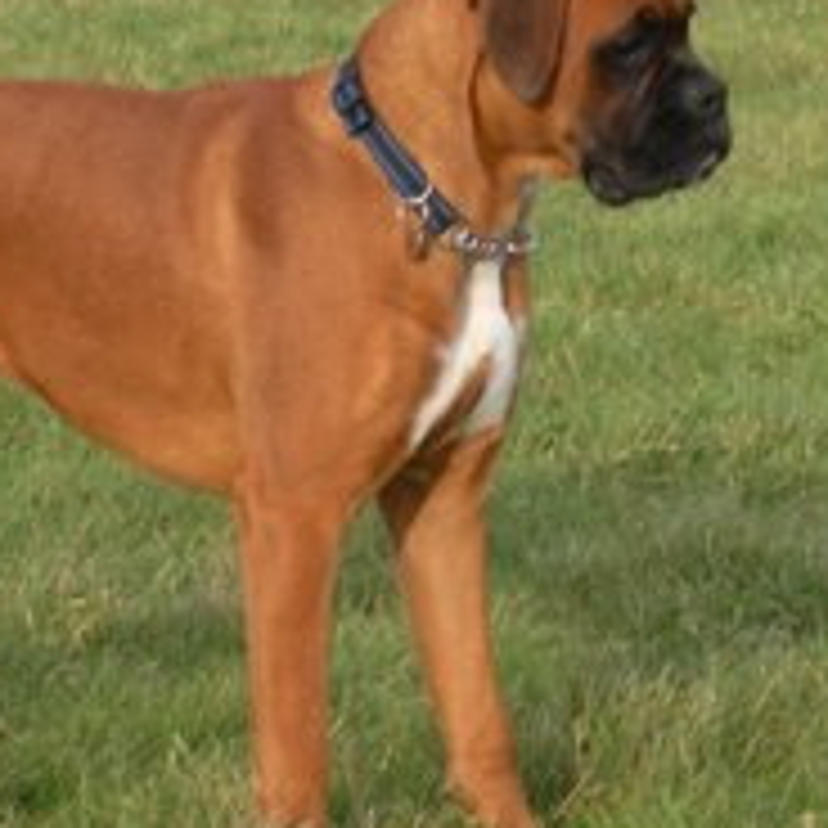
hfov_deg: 6.4
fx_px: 7361
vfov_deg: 6.4
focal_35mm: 272
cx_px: 819
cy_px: 263
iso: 50
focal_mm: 19.1
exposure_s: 1/144
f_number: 4.3
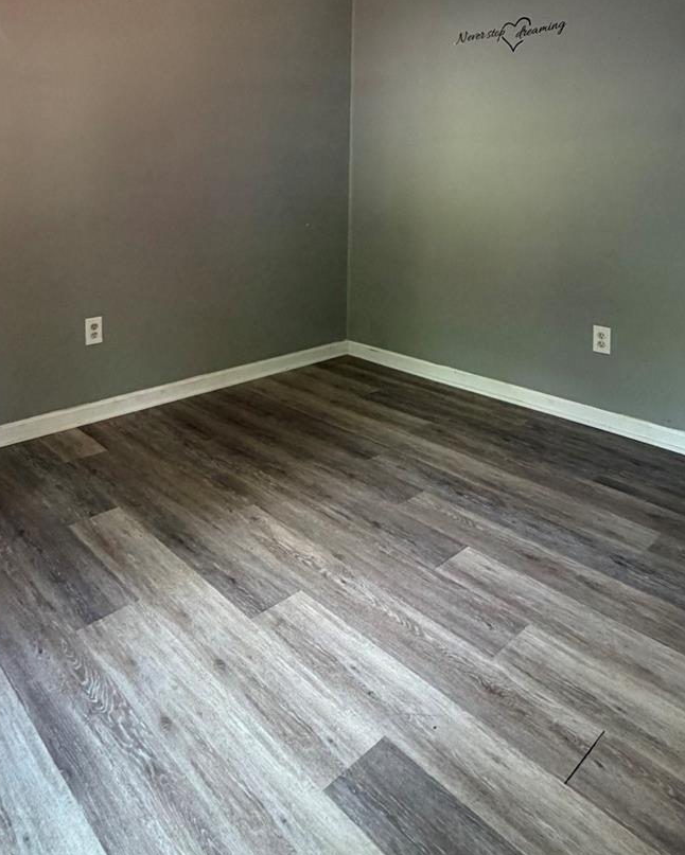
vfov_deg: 62.3
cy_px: 215
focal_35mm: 26
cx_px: 313
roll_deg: -0.6
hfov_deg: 54.9
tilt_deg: -3.7
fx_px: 659
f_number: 2.2
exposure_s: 1/60
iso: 320
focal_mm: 2.22
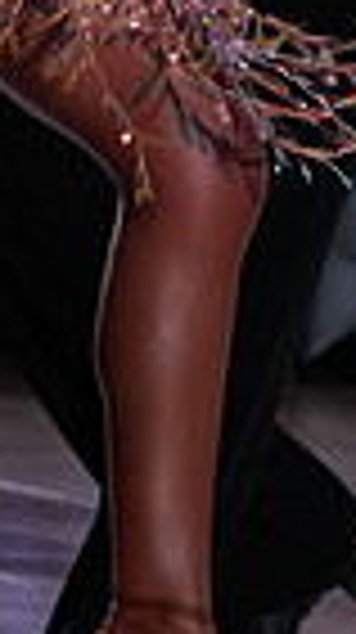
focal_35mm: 452
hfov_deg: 2.7
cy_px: -378
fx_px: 7608
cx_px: 65
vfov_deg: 4.7
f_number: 5
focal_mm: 105
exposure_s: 1/400
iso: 2500
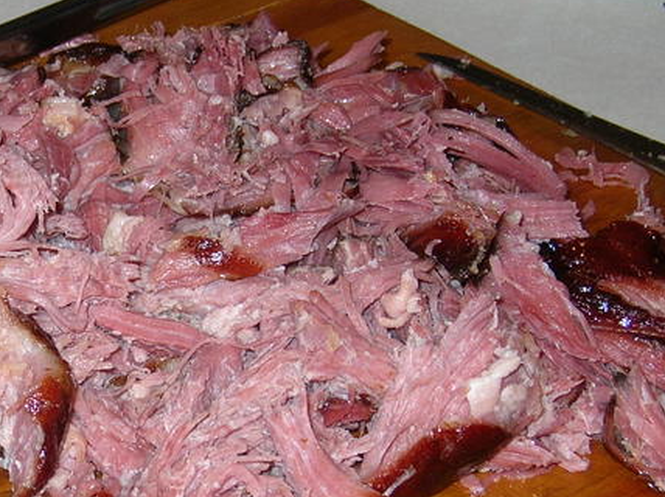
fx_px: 2341
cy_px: 426
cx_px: 50
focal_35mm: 122
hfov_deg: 15.9
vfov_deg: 12.1
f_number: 3.1
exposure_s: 1/60.1
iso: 50
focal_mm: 9.6
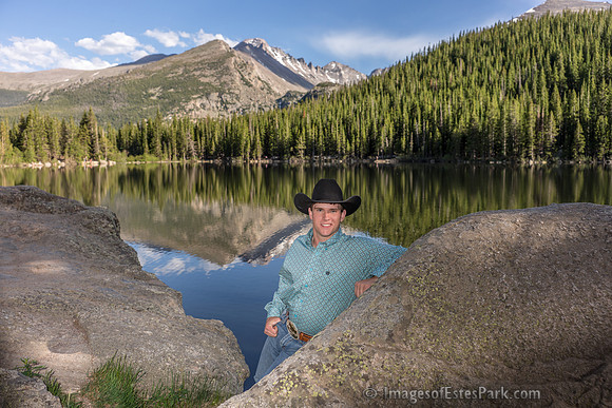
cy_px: 204
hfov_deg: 61.9
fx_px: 510
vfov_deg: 43.6
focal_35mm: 30
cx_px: 306
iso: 50
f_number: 4.5
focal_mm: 30
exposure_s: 1/160
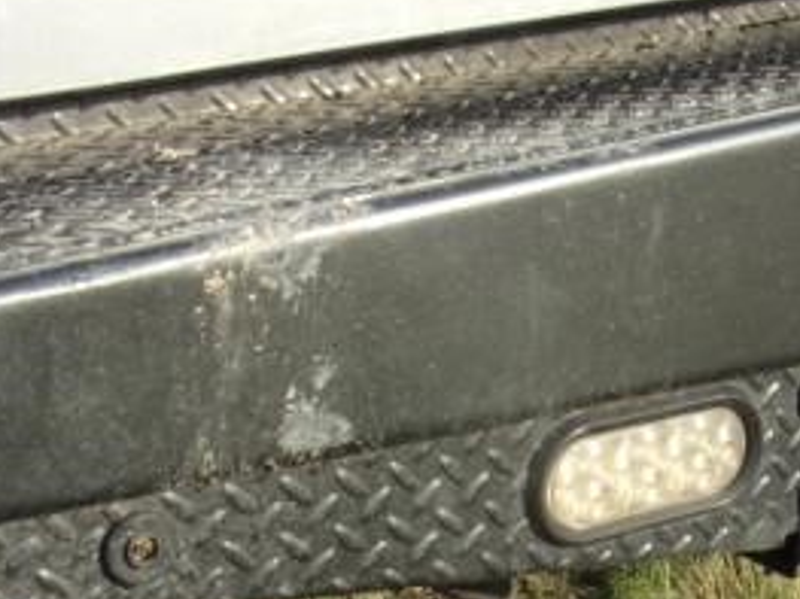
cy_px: 526
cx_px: 663
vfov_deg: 19.8
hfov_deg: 26.1
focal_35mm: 73
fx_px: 1686
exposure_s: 1/640
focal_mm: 4.3
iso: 80
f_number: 3.3
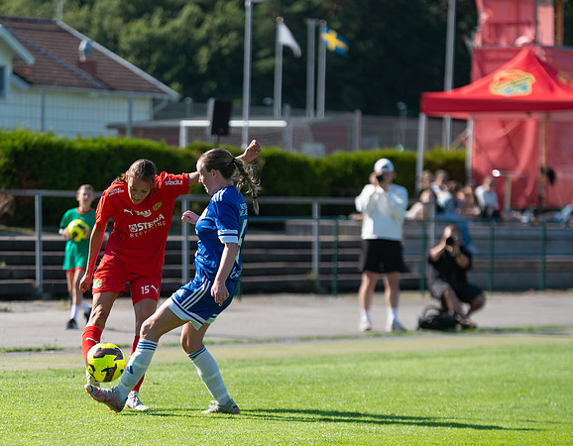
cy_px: 296
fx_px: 3217
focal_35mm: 192
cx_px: 127
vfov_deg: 7.9
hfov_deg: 10.2
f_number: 3.2
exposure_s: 1/2500
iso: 125
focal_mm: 130
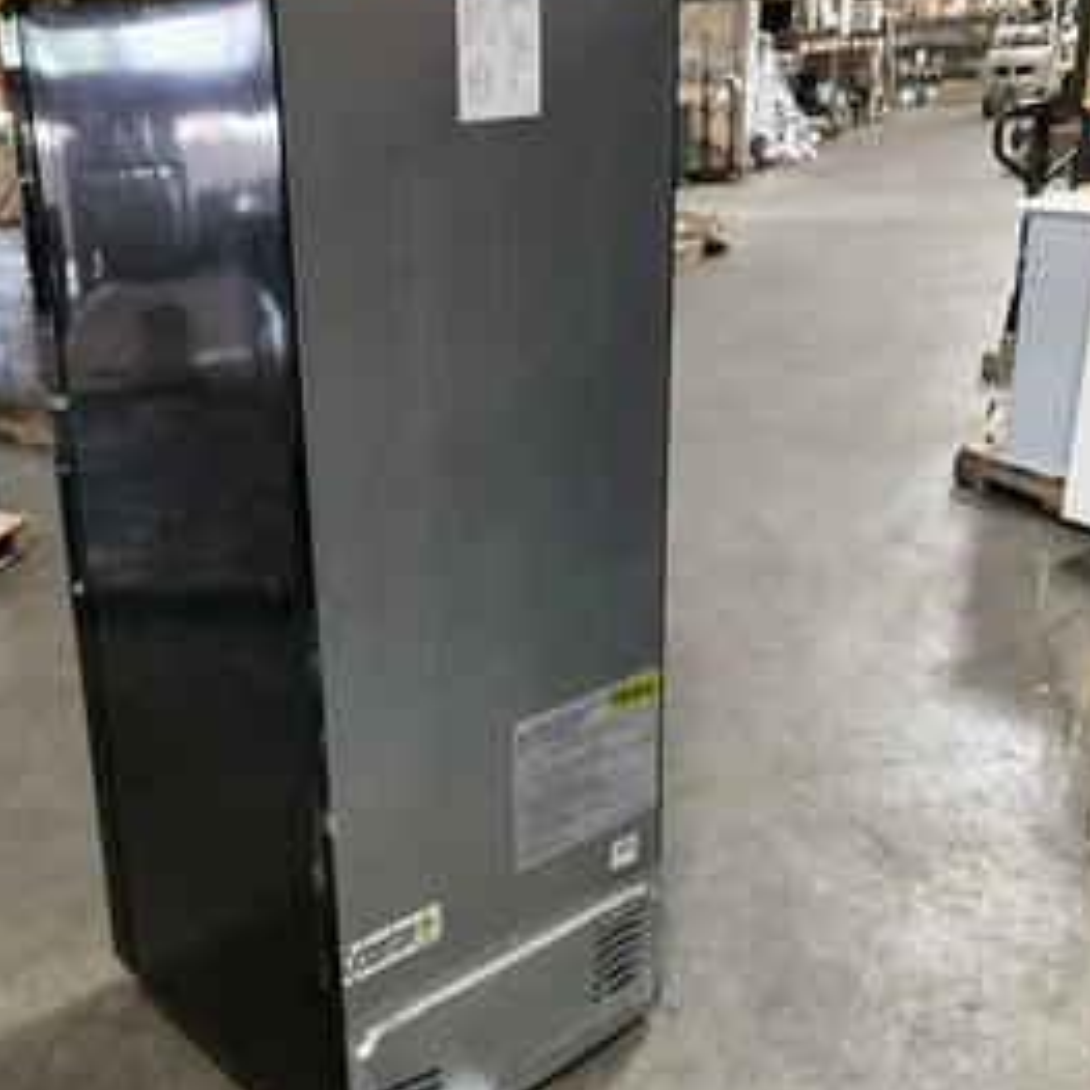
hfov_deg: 42.0
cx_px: 319
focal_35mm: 39
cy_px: 568
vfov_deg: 42.8
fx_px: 1389
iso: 500
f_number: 1.8
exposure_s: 1/30
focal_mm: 3
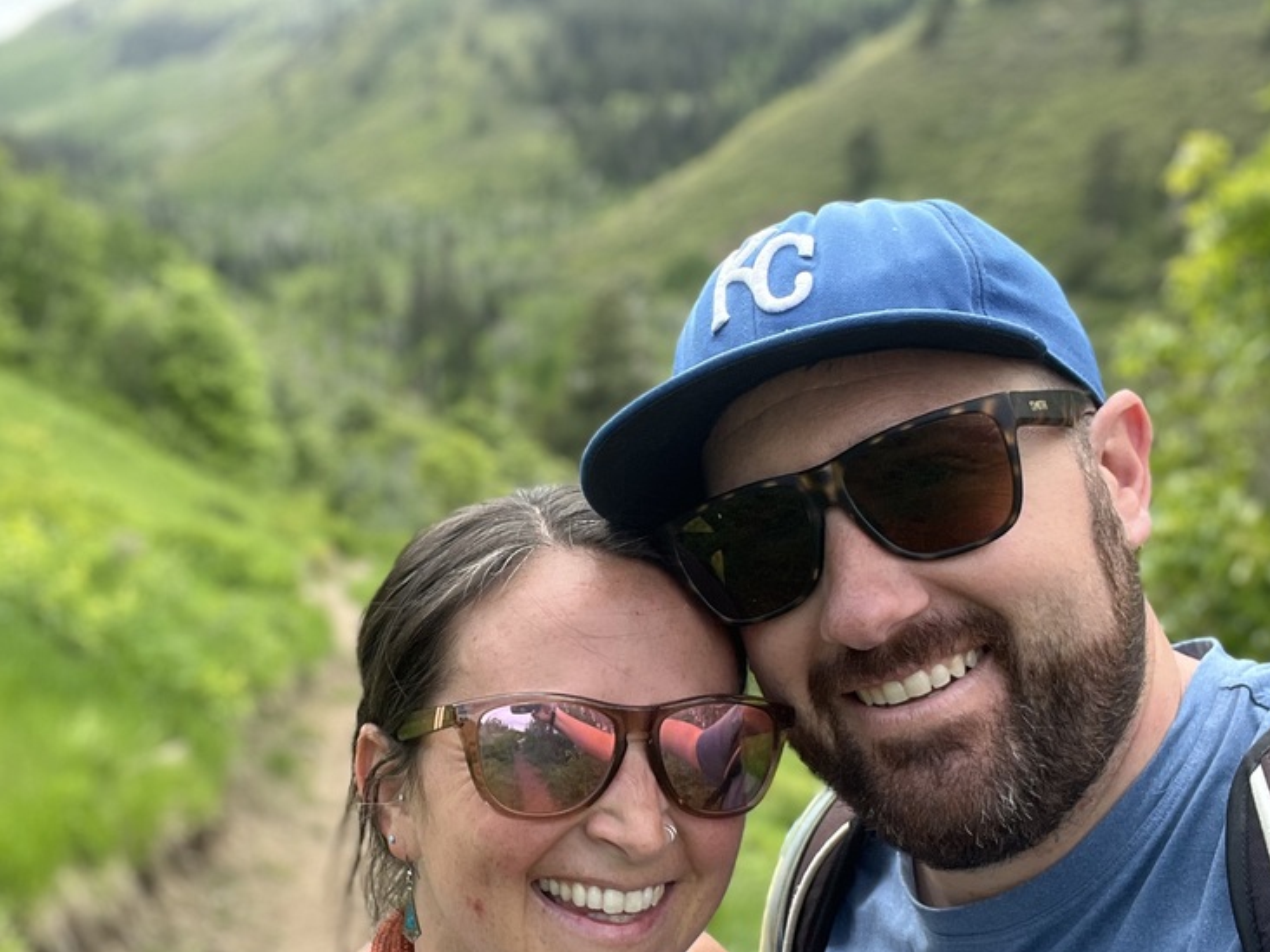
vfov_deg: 34.9
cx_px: 548
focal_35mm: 41
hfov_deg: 45.7
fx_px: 1504
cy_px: 621
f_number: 2.2
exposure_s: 1/326
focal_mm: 2.71
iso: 32
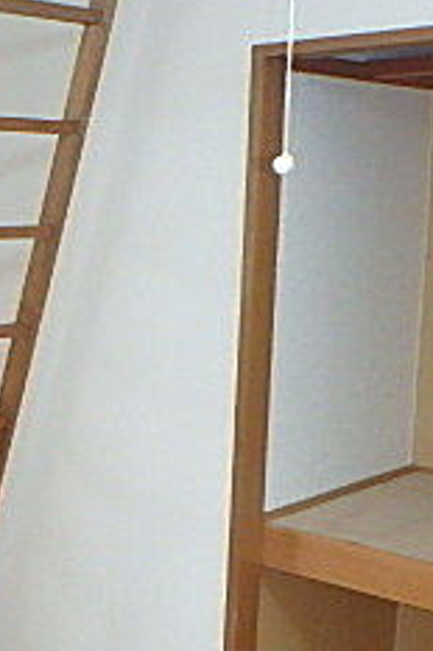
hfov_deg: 19.7
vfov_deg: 33.4
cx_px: -207
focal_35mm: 60
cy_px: 338
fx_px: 1084
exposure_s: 1/30
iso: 400
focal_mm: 3.7
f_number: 3.5
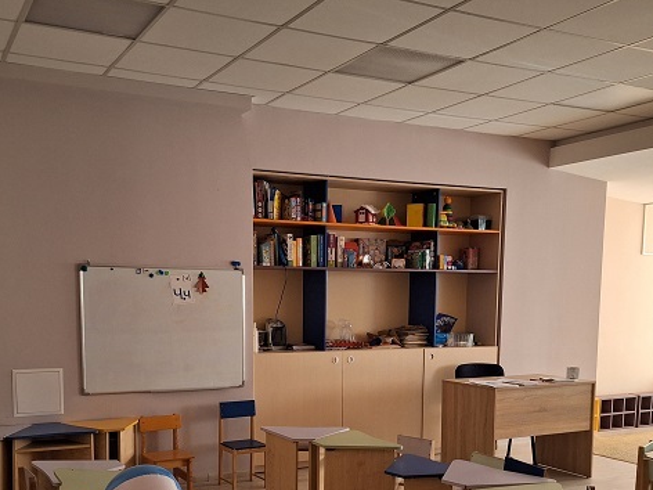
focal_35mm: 39
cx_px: 309
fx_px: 736
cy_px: 385
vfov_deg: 35.7
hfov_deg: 47.8
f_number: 1.8
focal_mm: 5.54
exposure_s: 1/25
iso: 320
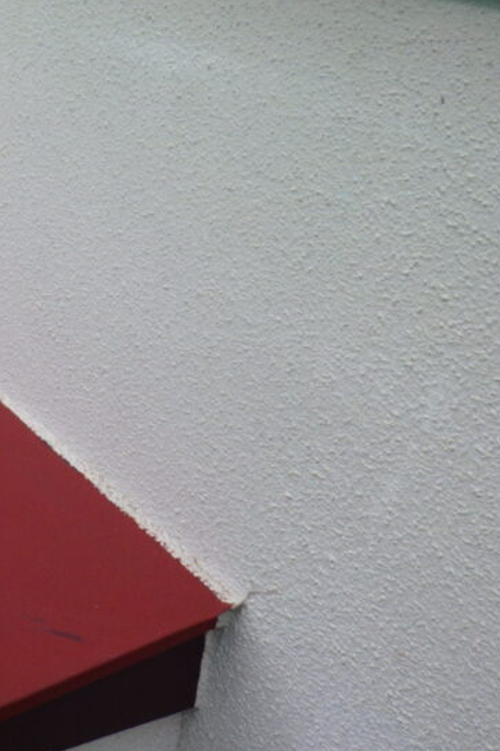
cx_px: -90
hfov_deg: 22.7
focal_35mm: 55
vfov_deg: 36.1
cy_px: 291
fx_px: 1146
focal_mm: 5
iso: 125
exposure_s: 1/60
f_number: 3.5
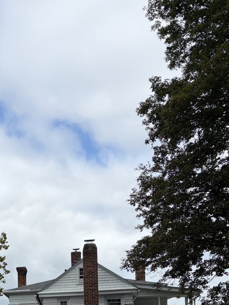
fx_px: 485
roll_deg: +2.2
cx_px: 4
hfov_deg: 25.4
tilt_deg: +4.0
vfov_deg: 31.6
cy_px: 320
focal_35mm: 55
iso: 50
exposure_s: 1/3831
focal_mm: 5.96
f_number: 1.6
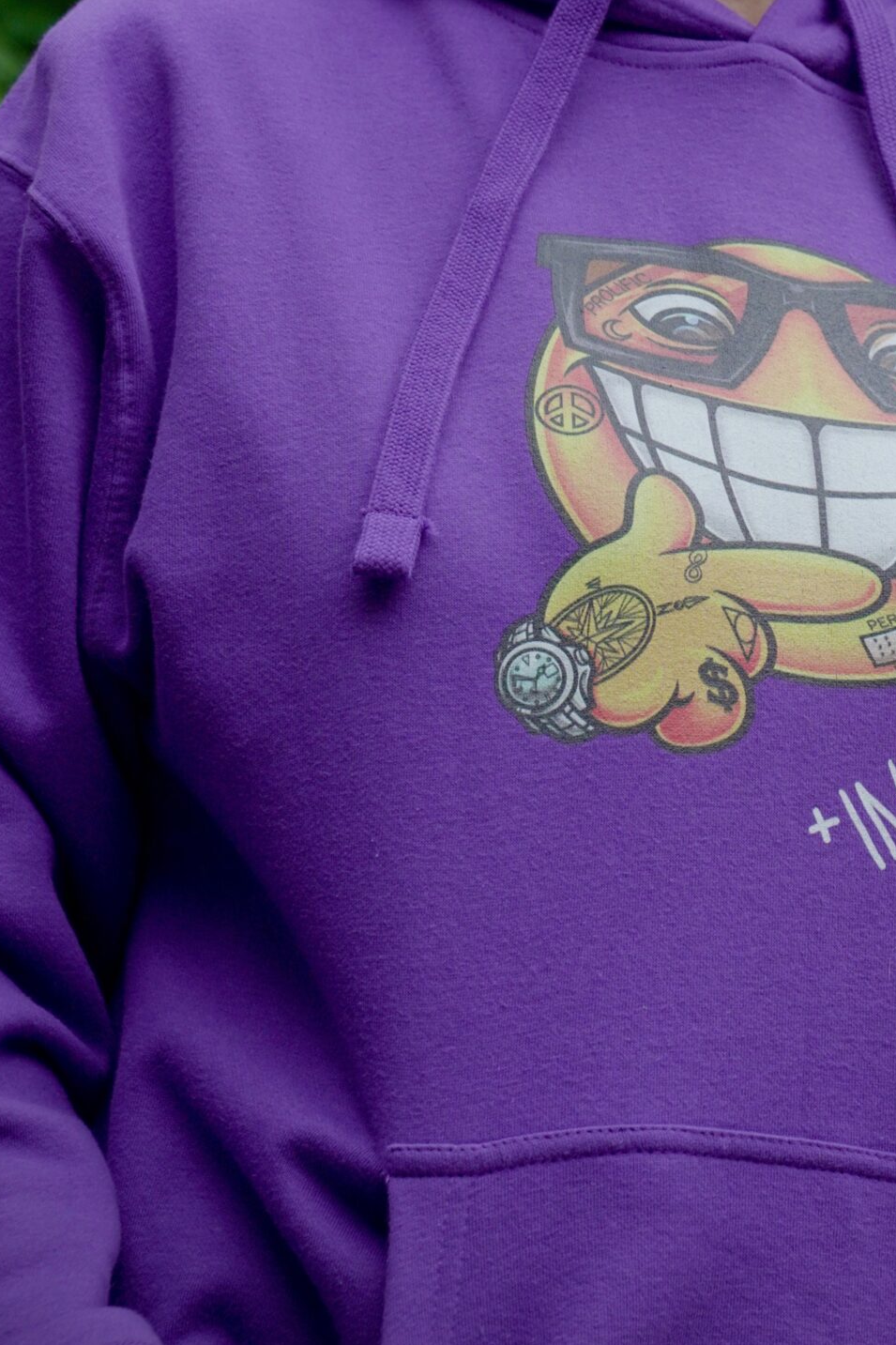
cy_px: 208
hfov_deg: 10.2
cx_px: 748
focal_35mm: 134
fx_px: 5003
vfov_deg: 15.2
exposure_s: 1/320
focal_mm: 75
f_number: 8
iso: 3200
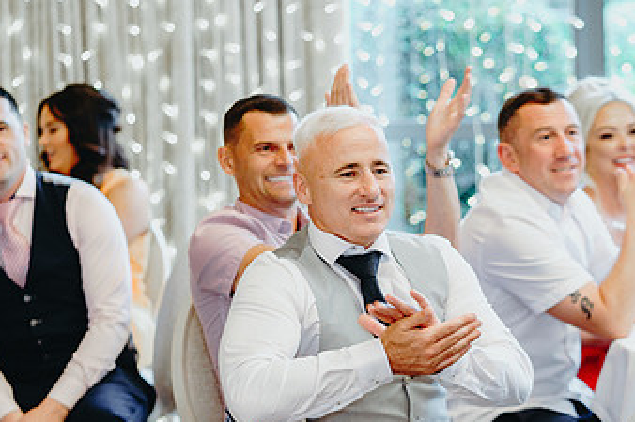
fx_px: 2574
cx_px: 387
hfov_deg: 14.1
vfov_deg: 9.4
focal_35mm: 146
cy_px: 284
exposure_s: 1/125
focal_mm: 85
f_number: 2.8
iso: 2000
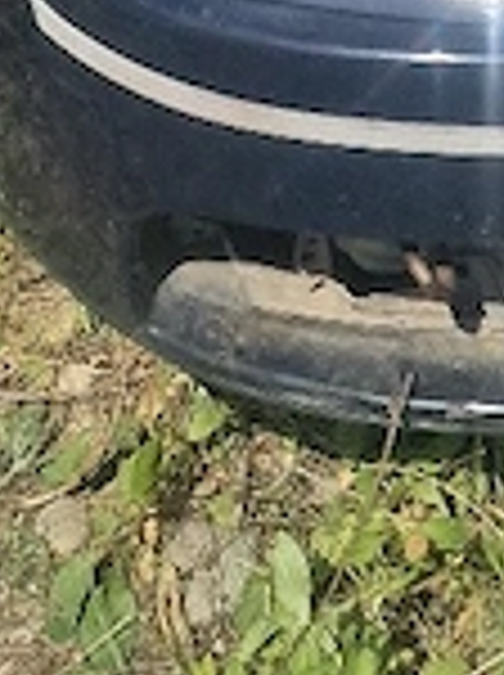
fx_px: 2395
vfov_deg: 12.4
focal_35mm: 123
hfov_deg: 11.7
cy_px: -981
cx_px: 644
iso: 50
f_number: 1.8
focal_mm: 6.4
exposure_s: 1/2000
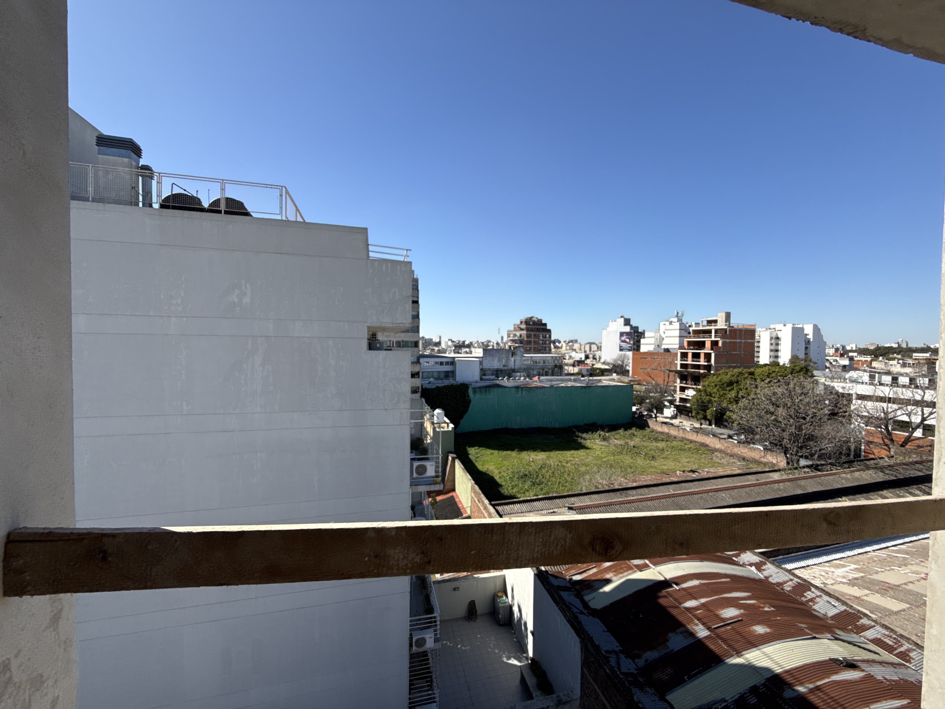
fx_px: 382
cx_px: 472
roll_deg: -2.1
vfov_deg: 85.7
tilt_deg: -1.1
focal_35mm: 14
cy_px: 354
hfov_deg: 102.1
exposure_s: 1/1795
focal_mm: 2.22
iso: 50
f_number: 2.2
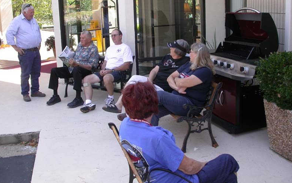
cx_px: 145
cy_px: 73
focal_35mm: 41
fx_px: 326
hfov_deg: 48.2
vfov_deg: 31.2
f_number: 4.2
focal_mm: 7.85
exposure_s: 1/103
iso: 100
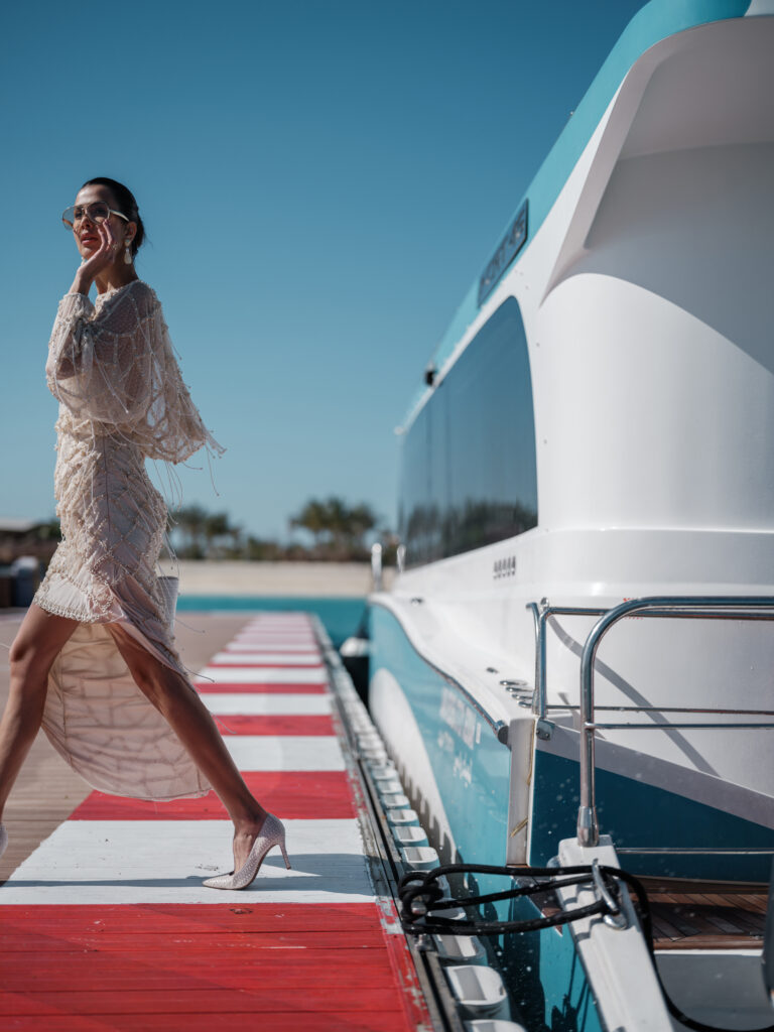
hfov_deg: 32.9
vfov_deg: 42.9
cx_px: 387
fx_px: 1312
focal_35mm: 44
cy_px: 516
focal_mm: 55
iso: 100
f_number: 1.7
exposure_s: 1/12800
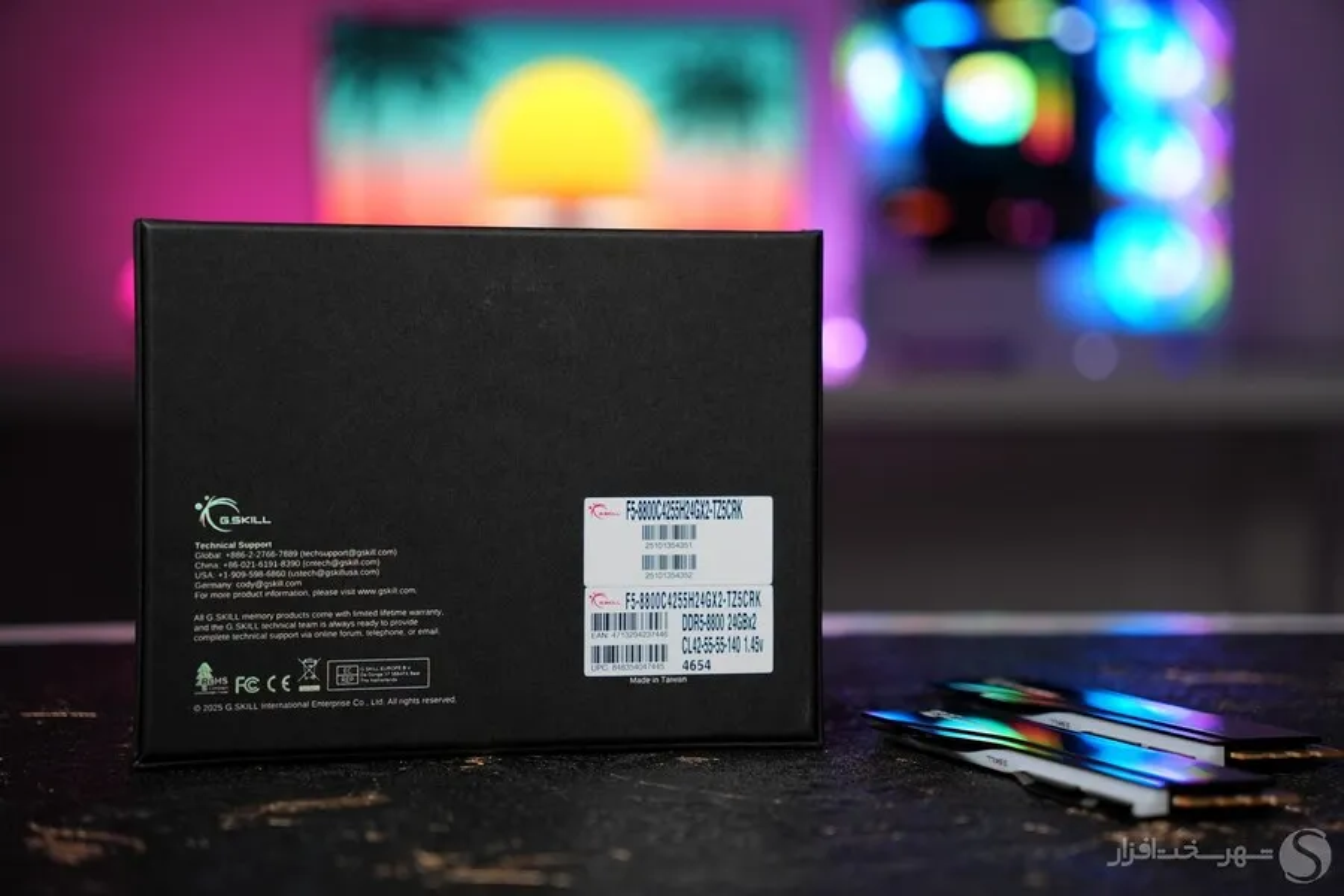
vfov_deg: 19.2
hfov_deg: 28.4
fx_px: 2654
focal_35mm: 71
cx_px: 672
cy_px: 448
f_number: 2.8
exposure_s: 1/60
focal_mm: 47.4
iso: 400
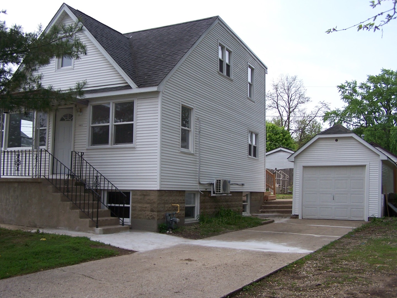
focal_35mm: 38
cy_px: 149
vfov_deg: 37.7
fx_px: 436
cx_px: 198
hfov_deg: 49.0
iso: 80
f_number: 2.8
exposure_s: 1/800
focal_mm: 6.3
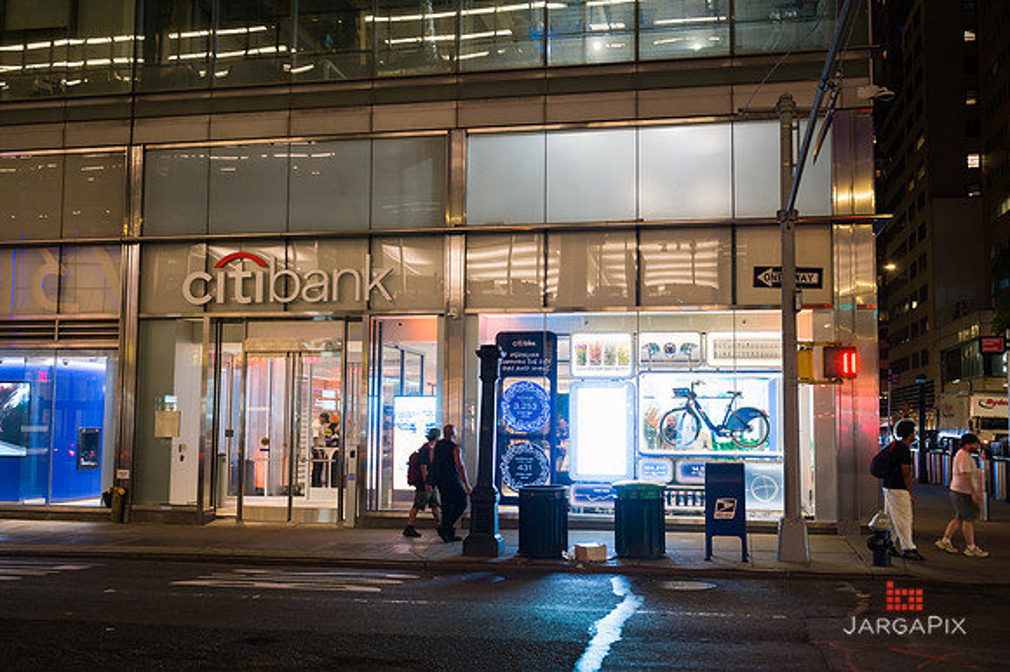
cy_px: 331
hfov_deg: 52.7
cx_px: 486
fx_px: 1019
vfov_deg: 36.5
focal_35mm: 36
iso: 800
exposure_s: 1/40
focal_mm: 35
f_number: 3.2
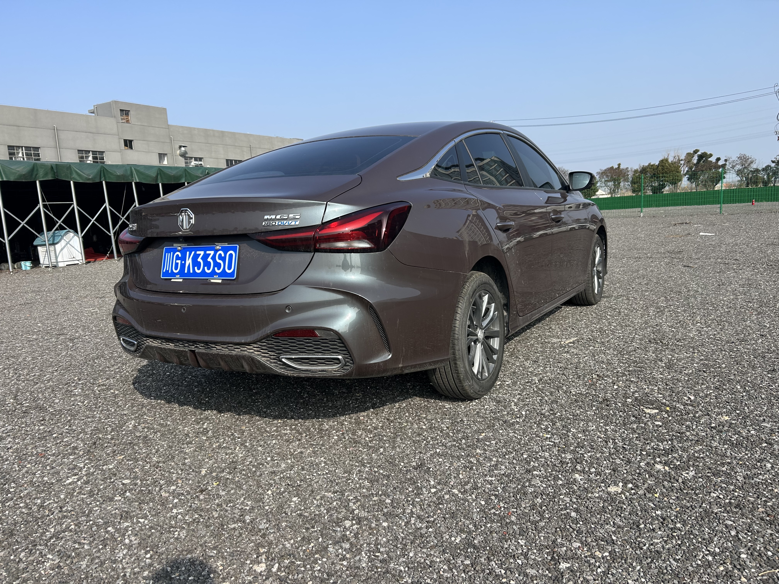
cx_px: 390
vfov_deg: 53.1
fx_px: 585
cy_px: 292
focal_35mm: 26
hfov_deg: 67.3
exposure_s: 1/3165
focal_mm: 5.7
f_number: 1.5
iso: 50
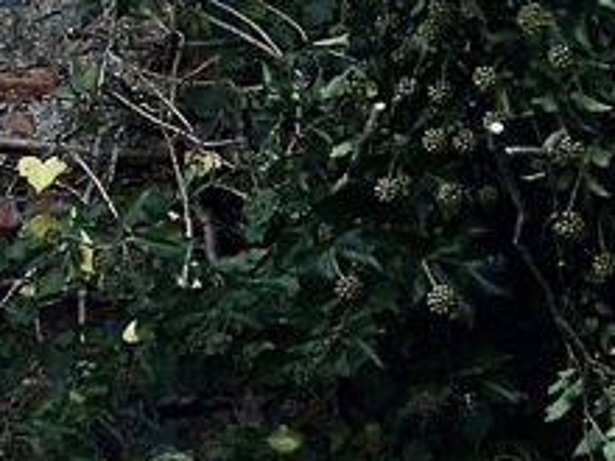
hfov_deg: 10.9
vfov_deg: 8.4
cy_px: -450
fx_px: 3003
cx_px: -534
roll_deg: +0.8
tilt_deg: +36.2
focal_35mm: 169
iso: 25
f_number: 2.2
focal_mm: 4.15
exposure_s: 1/179
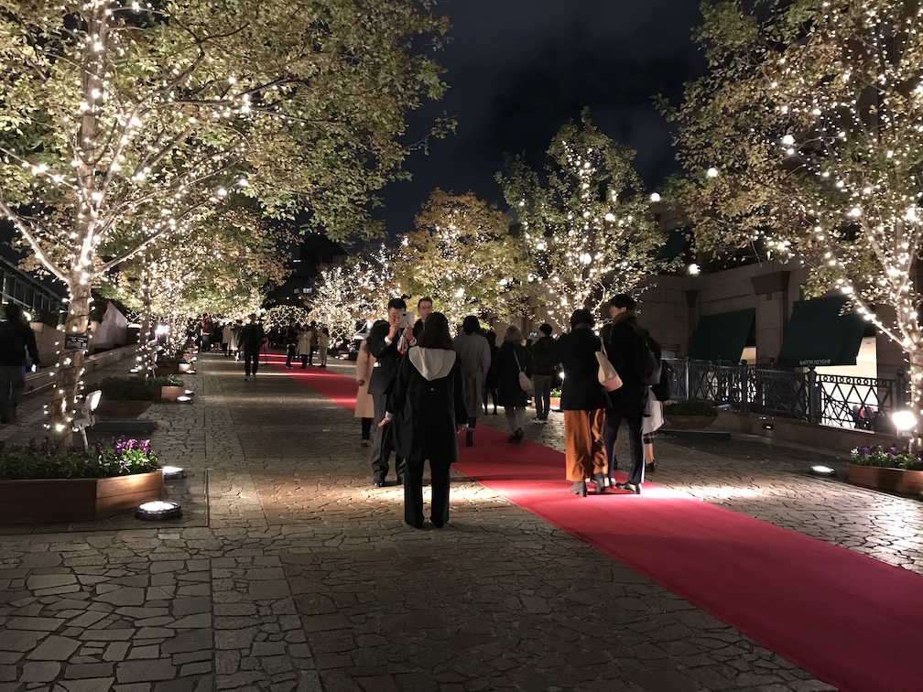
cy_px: 346
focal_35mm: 28
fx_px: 747
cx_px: 462
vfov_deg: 49.7
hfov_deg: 63.4
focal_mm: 3.99
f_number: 1.8
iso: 100
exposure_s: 1/7
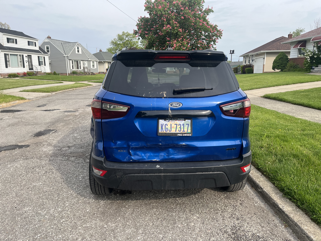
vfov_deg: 53.1
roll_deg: +0.8
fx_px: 241
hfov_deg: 67.3
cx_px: 160
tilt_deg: -11.6
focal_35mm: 26
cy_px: 120
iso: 50
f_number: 1.6
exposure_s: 1/1441
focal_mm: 5.1
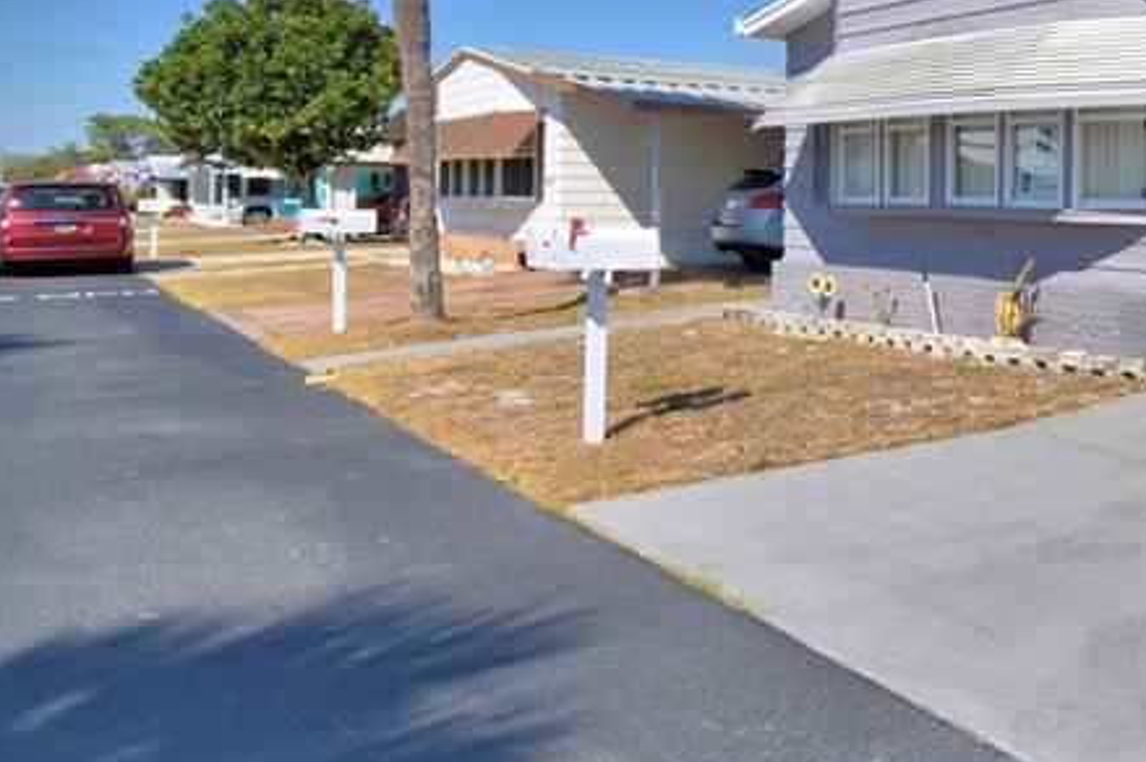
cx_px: 1287
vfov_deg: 36.8
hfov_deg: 41.9
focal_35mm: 35
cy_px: 180
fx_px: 1113
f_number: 4.5
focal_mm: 10
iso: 100
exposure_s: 1/2000
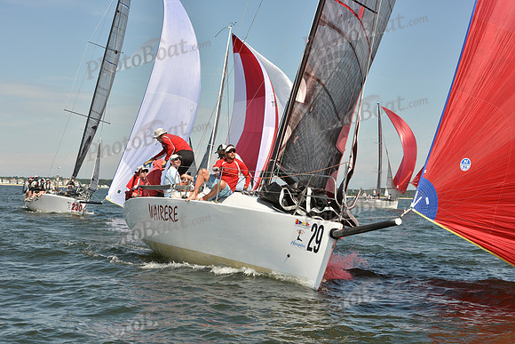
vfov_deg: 19.5
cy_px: 172
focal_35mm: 70
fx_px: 1002
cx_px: 258
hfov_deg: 28.8
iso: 320
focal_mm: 70
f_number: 14
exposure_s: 1/640
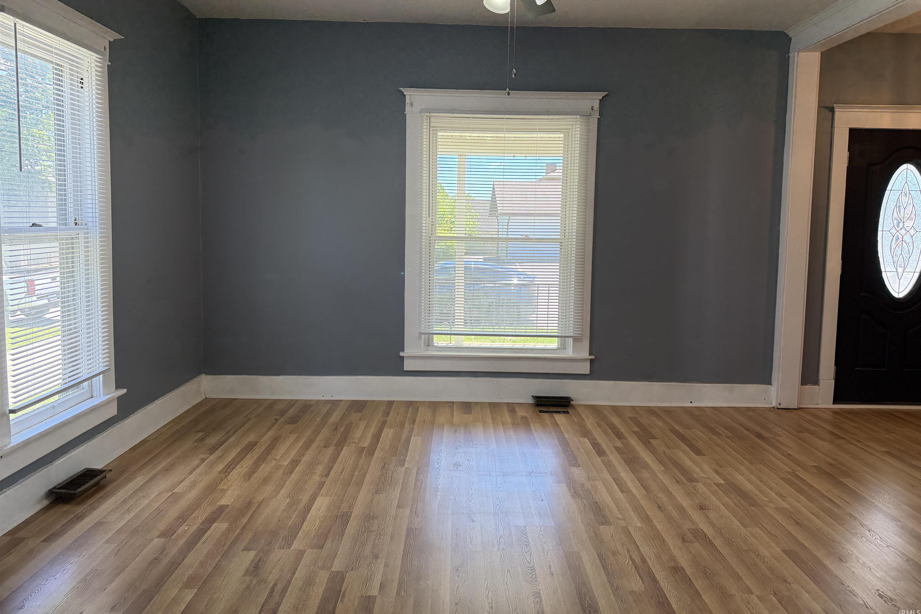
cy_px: 273
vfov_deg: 51.2
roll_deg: -0.8
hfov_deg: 71.5
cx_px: 461
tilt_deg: -4.6
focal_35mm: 25
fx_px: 640
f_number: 1.78
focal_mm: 6.76
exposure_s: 1/228
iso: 160
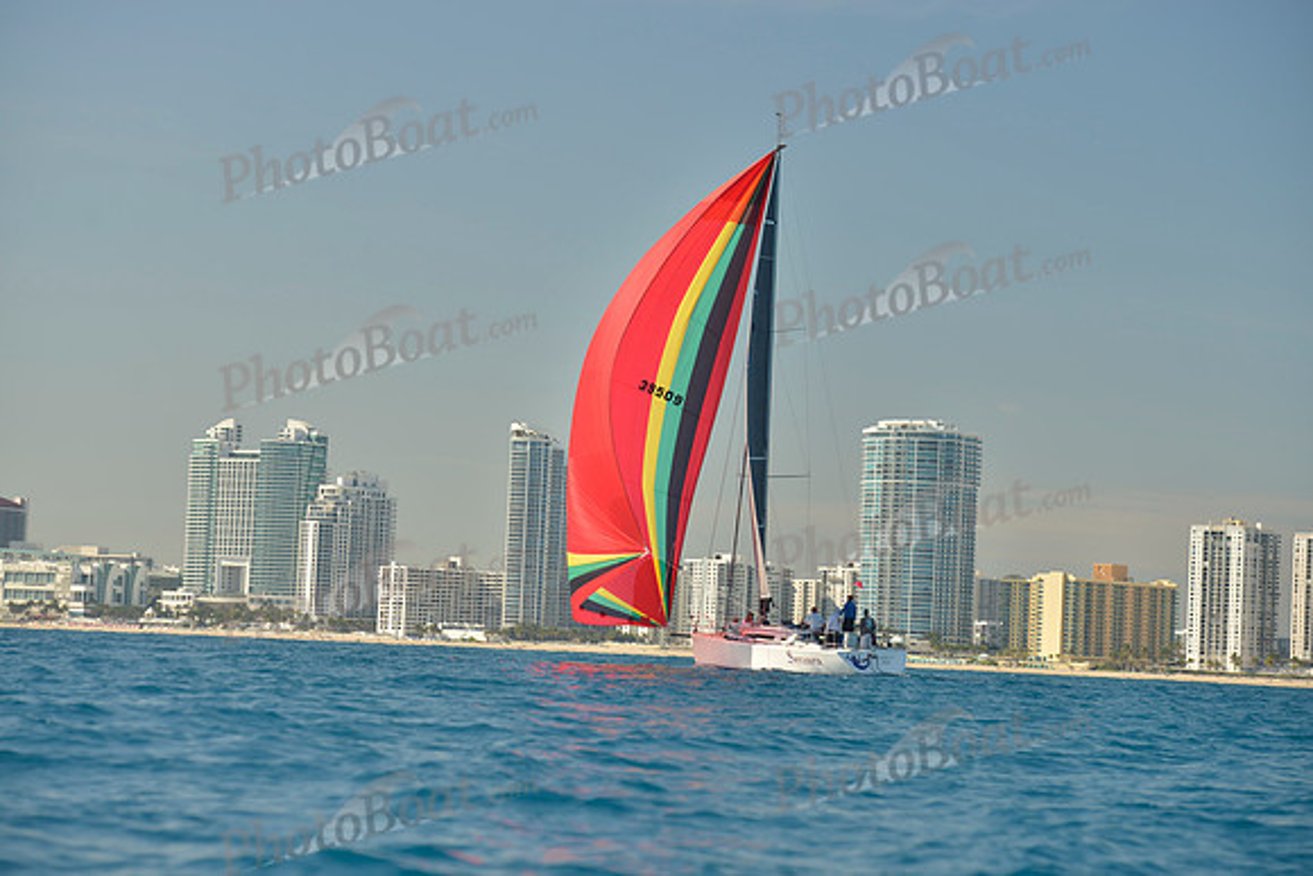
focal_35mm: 105
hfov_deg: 19.5
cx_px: 656
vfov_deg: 13.0
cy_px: 438
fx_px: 3830
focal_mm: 105
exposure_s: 1/640
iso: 200
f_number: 5.6
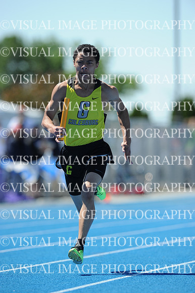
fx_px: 3254
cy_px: 146
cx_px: 98
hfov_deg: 3.4
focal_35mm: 400
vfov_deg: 5.2
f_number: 5.6
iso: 320
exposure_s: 1/1600
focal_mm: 400
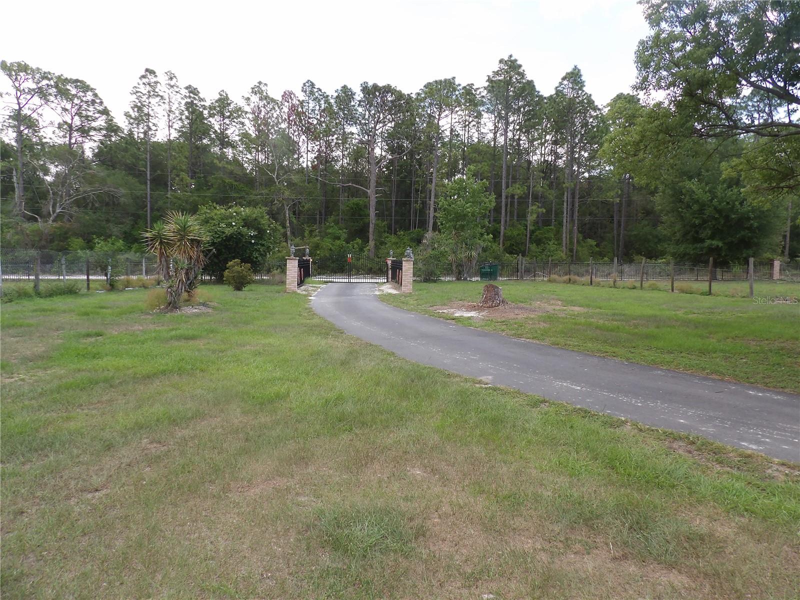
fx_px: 555
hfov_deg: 71.6
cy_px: 300
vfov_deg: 56.8
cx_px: 400
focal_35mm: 24
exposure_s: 1/331
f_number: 3.2
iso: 100
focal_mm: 4.3
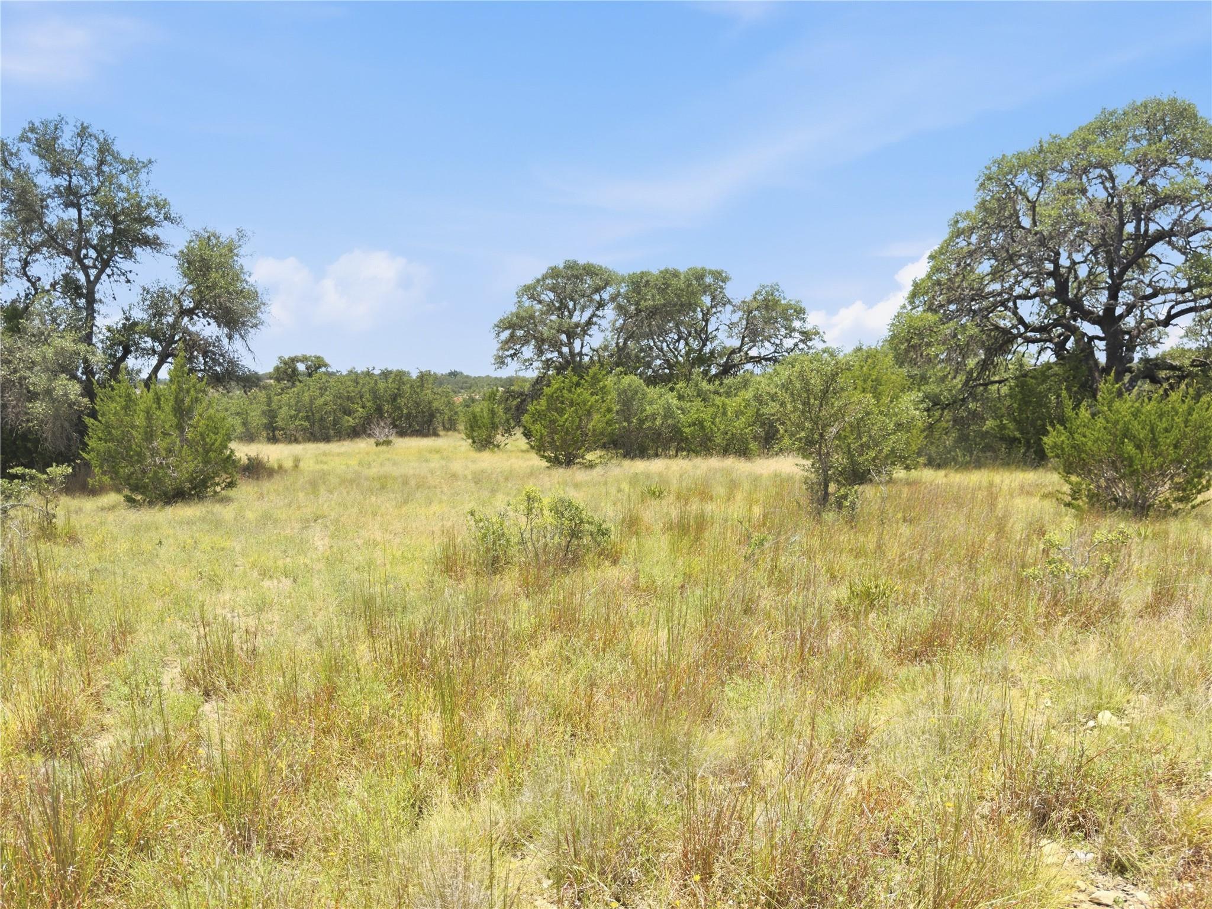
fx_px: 840
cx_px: 606
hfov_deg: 71.6
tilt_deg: -3.9
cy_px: 454
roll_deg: +0.2
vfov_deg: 56.8
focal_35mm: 24
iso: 64
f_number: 1.8
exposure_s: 1/5714
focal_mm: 6.8
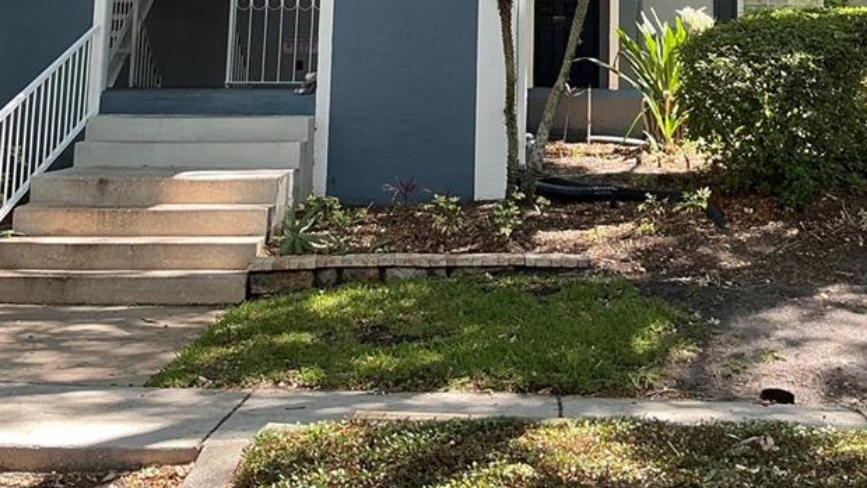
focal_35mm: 59
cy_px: -150
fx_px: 1357
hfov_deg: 35.2
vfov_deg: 18.9
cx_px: 559
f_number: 1.8
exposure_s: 1/180
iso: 25
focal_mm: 3
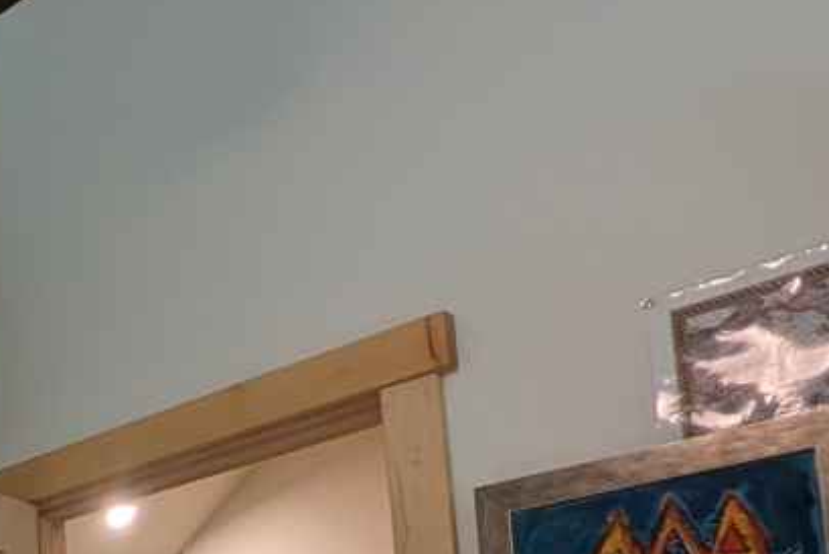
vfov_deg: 23.1
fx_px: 1221
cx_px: -290
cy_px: 693
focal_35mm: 53
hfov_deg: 29.1
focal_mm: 1.95
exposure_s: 1/40
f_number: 2.2
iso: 54
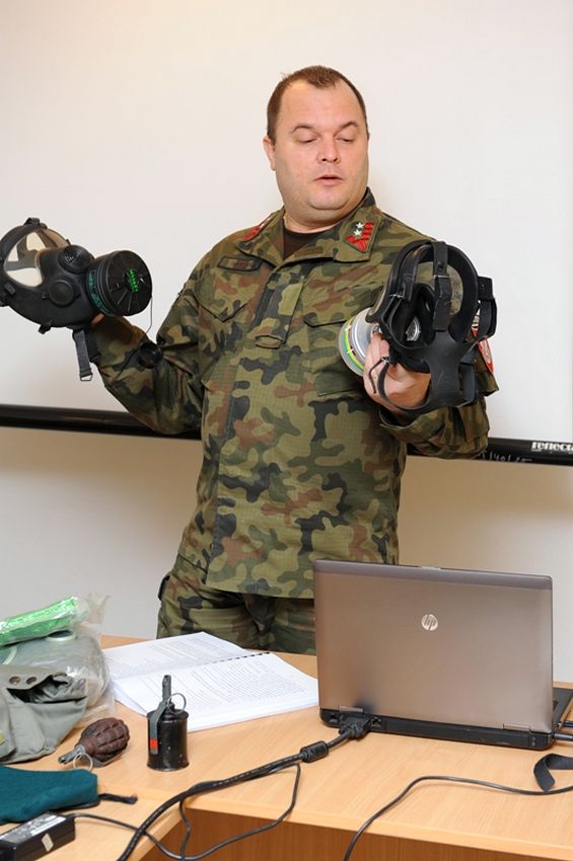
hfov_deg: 19.4
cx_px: 286
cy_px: 430
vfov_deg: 28.9
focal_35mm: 70
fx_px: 1675
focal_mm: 70
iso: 640
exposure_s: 1/60
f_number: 6.3
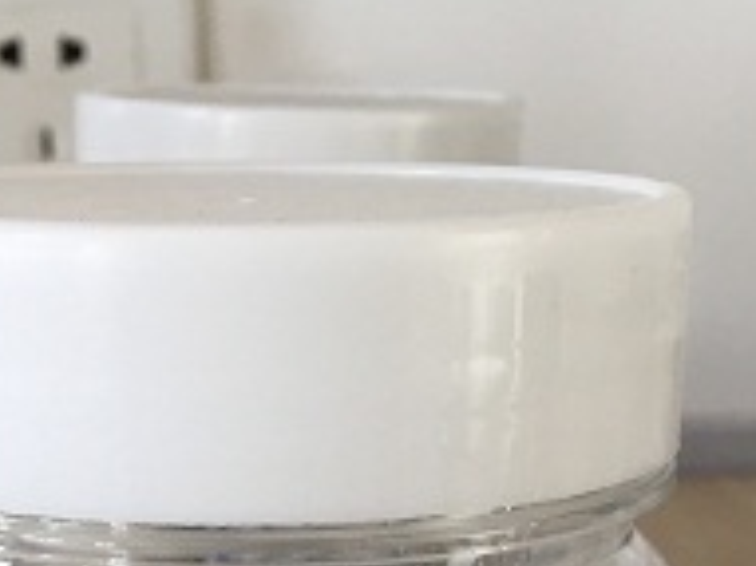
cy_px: 879
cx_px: 283
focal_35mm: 92
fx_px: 2008
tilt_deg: -21.7
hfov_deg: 21.3
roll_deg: -0.3
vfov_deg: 14.8
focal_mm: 4.15
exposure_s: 1/17
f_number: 2.2
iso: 40
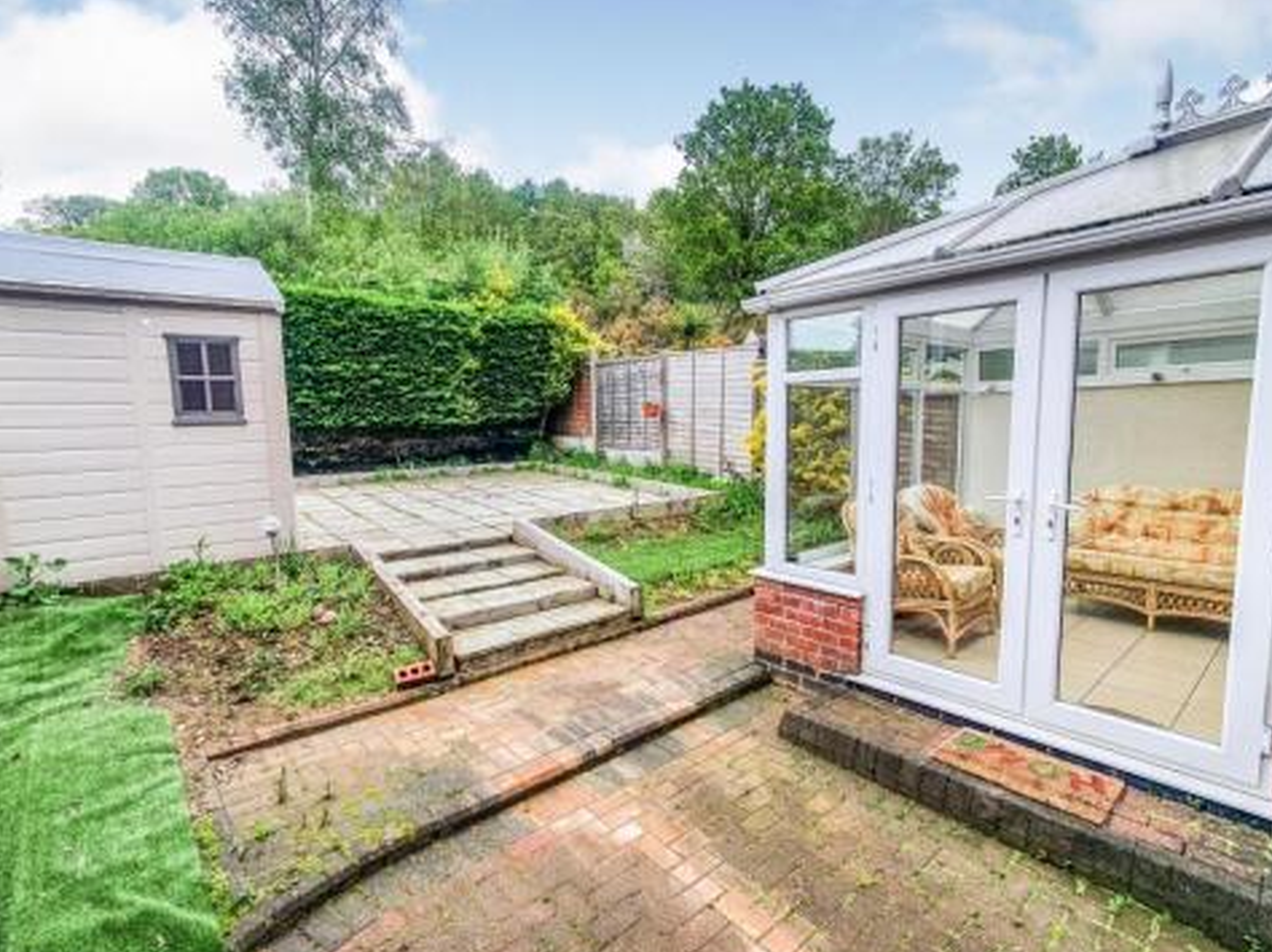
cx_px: 608
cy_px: 495
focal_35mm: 16
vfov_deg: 78.0
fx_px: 588
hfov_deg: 94.5
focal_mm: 1.8
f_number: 2.2
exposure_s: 1/300
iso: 50
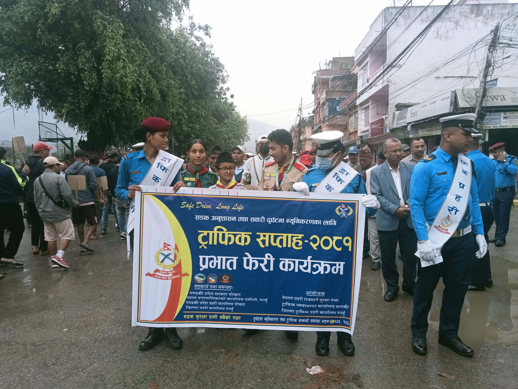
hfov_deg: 63.4
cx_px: 259
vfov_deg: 49.7
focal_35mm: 28
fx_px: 419
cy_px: 194
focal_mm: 3.46
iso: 103
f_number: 2.2
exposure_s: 1/102
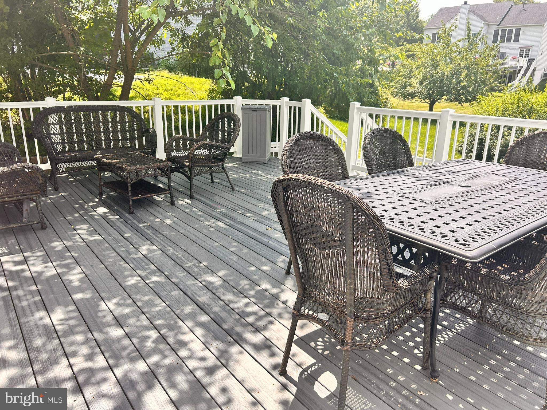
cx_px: 274
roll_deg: -0.4
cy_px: 205
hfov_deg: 67.3
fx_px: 411
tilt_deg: -16.6
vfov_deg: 53.1
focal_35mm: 26
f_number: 1.5
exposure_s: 1/1124
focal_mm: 5.7
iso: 50
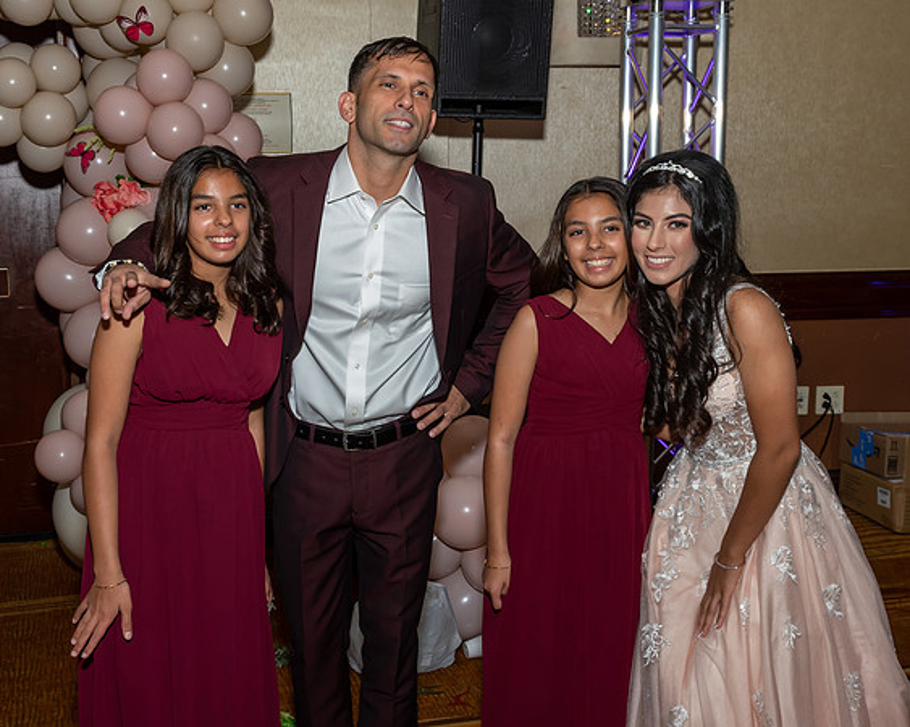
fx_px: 1296
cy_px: 335
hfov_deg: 38.6
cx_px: 404
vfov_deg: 31.3
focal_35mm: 48
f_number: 7.1
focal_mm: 23
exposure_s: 1/250
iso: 400
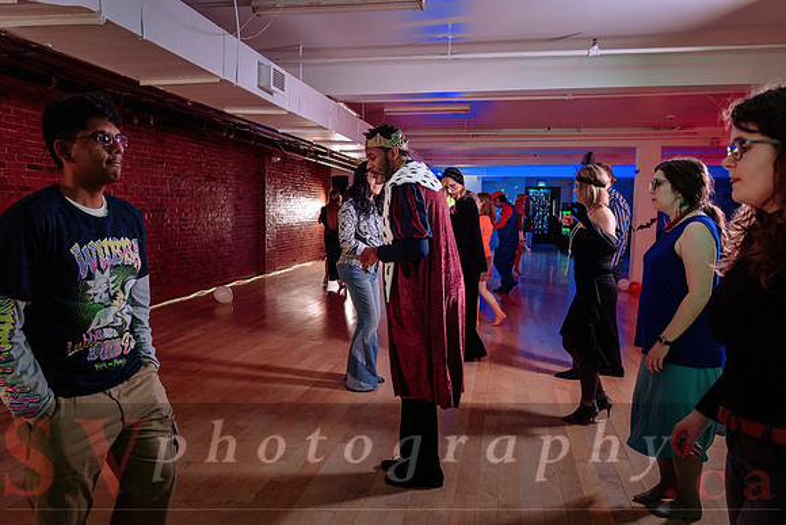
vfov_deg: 48.0
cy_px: 262
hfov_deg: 67.4
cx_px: 393
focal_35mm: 27
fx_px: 590
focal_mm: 27
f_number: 4.5
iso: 800
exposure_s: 1/100
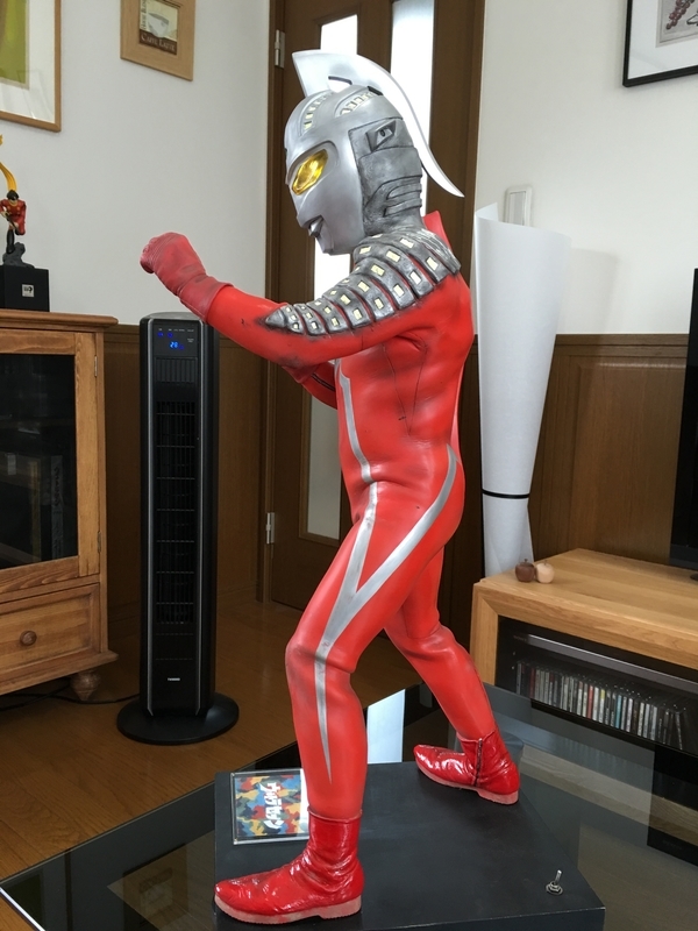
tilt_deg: -6.6
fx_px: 780
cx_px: 349
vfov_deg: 61.7
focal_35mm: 29
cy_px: 466
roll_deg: -2.7
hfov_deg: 48.2
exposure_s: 1/15
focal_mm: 4.15
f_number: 2.2
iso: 50
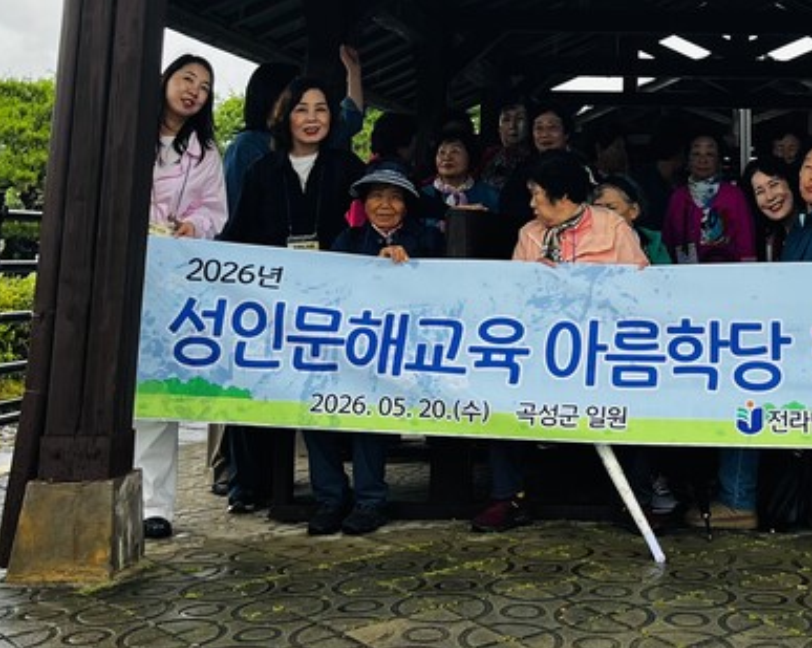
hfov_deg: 29.4
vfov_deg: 23.1
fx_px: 1513
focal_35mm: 63
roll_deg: -1.7
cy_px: -19
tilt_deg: +9.1
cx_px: 644
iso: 50
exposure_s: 1/188
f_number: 1.6
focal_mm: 5.1
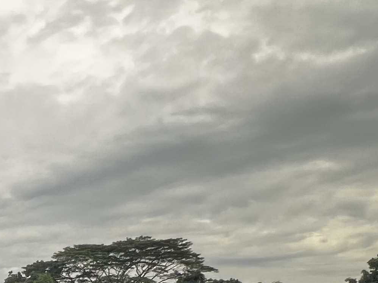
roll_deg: +0.9
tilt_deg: -0.3
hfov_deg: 29.5
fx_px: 568
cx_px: -115
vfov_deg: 24.7
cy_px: 358
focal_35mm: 52
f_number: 1.8
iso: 160
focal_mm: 1.57
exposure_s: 1/99
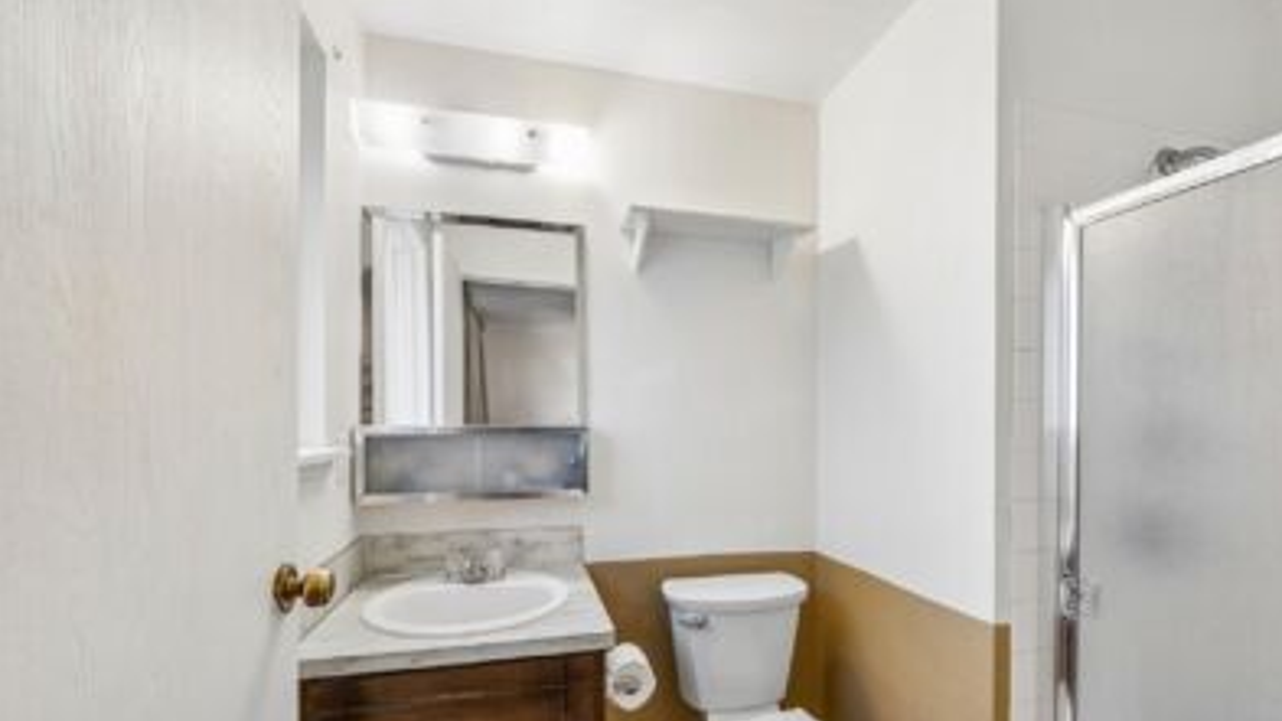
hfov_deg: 99.4
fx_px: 544
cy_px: 429
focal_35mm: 16
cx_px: 646
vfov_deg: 66.5
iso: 250
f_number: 9
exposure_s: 1/8
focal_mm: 10
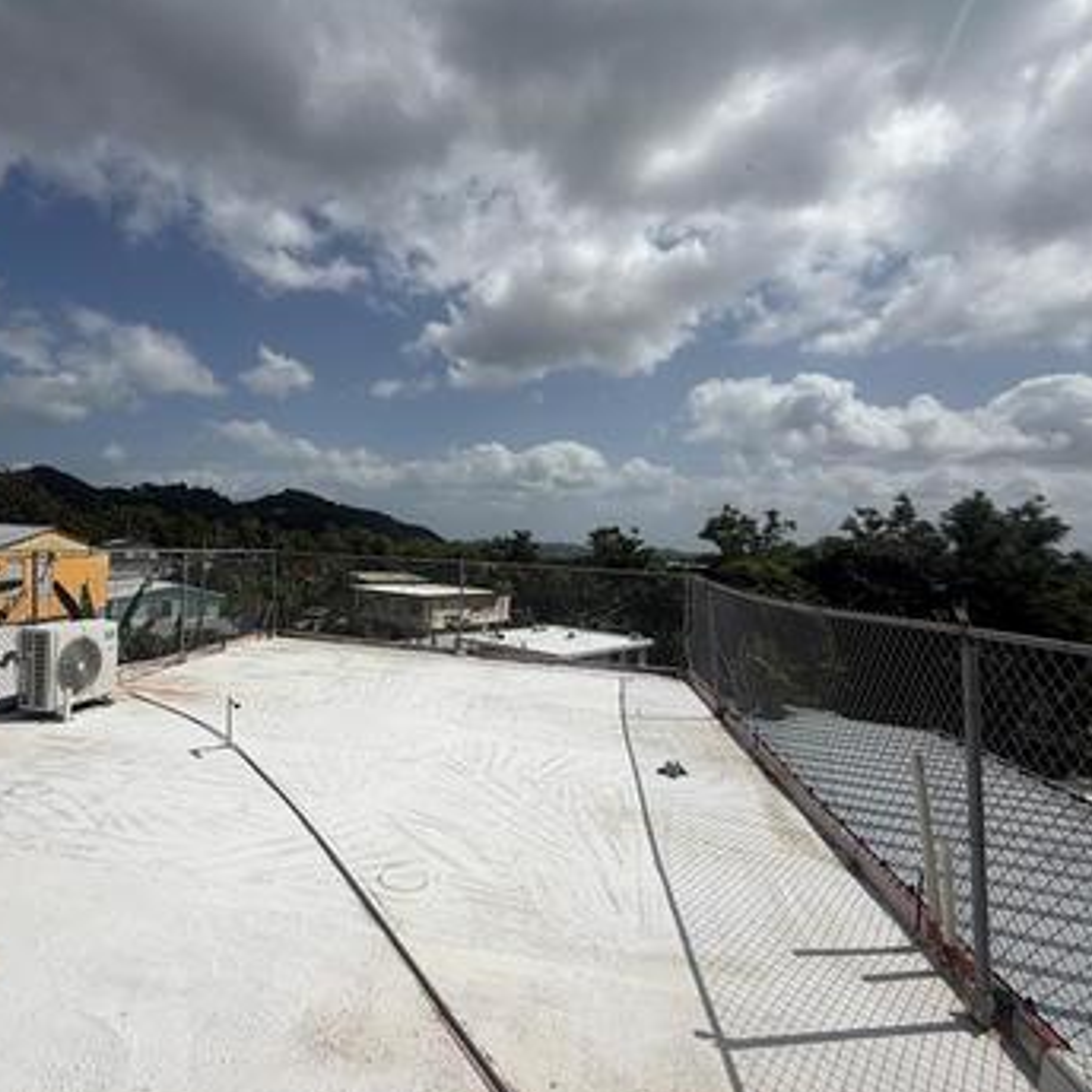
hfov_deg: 79.0
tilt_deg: -1.1
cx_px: 397
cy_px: 567
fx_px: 642
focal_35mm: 18
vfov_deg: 80.7
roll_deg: -3.6
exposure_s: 1/2841
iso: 20
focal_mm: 2.22
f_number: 2.2
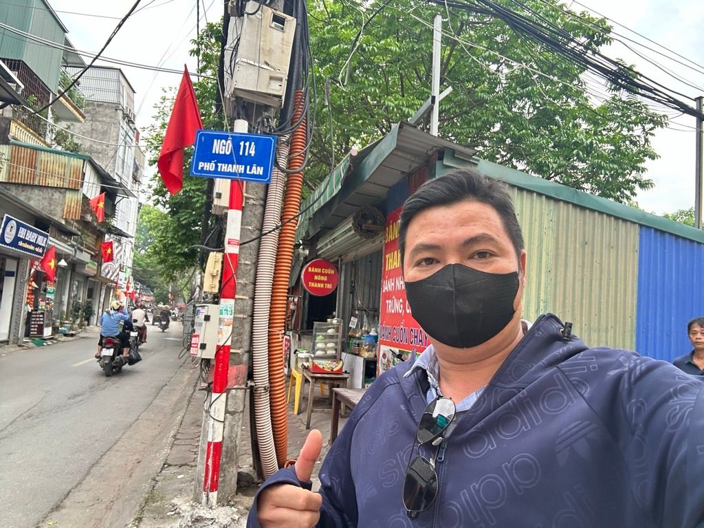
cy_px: 264
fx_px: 468
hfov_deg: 73.9
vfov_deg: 58.9
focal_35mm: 23
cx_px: 352
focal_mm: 2.69
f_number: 1.9
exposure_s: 1/121
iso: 64
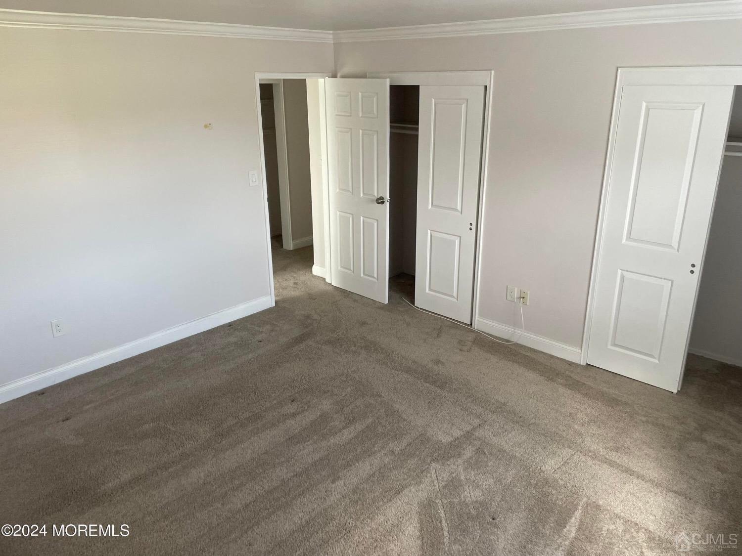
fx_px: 557
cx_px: 371
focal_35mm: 26
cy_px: 278
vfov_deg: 53.1
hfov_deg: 67.3
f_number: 1.6
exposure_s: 1/79
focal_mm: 4.2
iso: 125
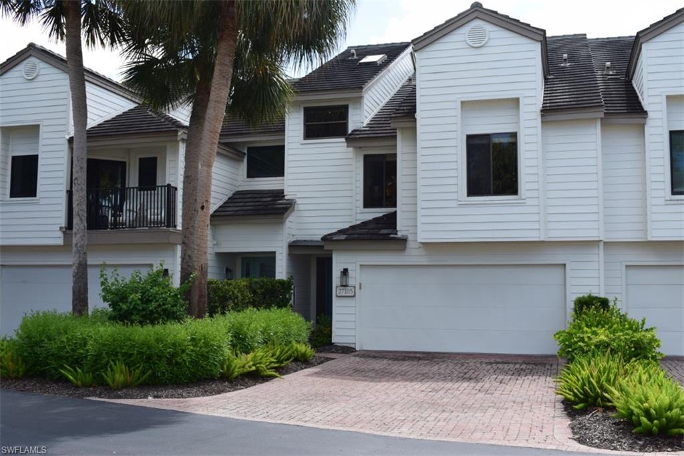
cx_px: 342
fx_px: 741
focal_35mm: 39
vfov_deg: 34.2
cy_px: 228
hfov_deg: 49.6
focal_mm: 26
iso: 400
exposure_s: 1/320
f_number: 10
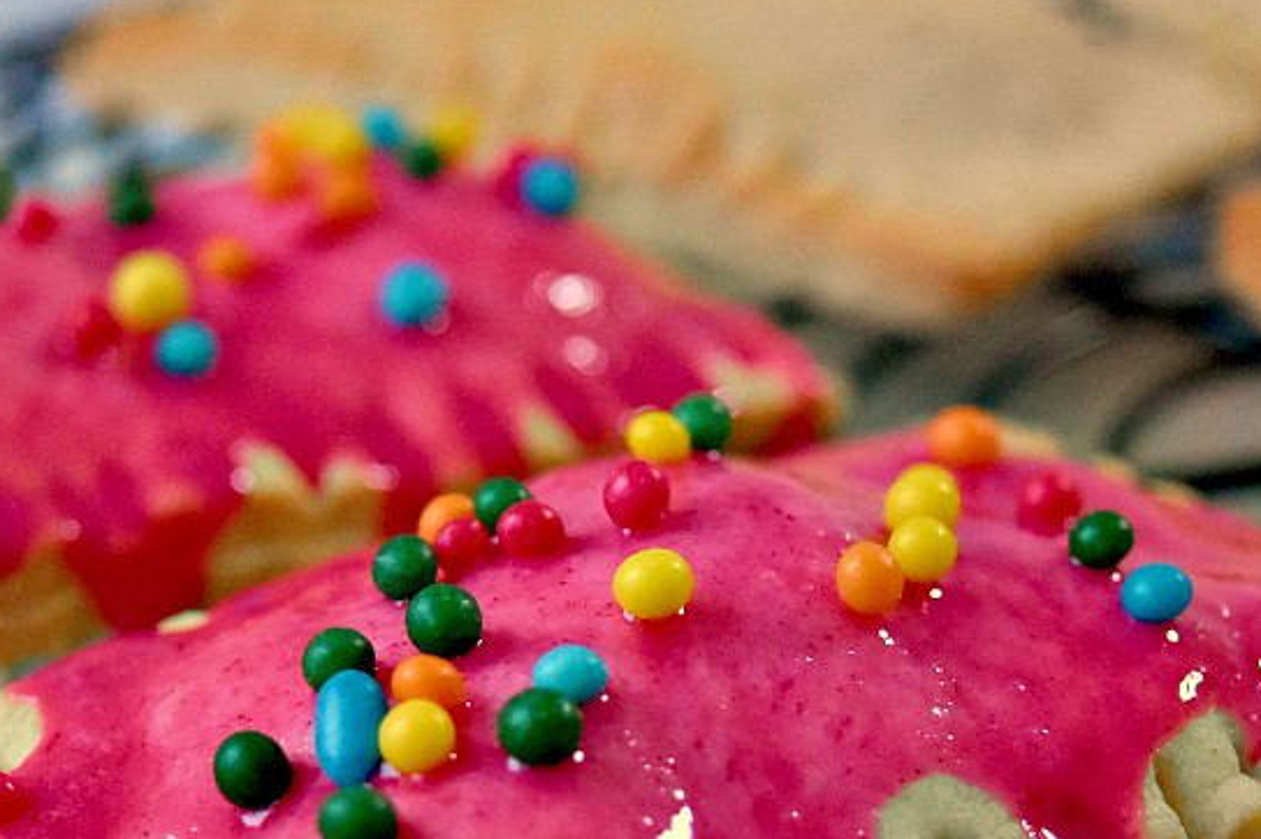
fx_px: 3956
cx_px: 382
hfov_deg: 18.0
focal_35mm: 113
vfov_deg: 12.1
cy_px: 686
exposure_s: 1/400
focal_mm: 40
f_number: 5
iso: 3200
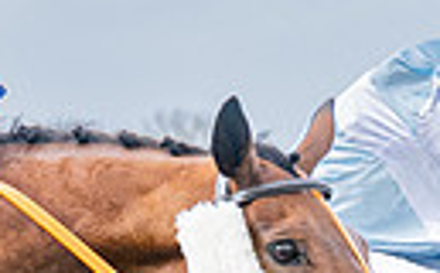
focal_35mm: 562
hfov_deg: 3.7
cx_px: 524
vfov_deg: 2.3
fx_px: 6725
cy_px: 379
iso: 400
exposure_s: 1/1250
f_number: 4
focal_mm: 70
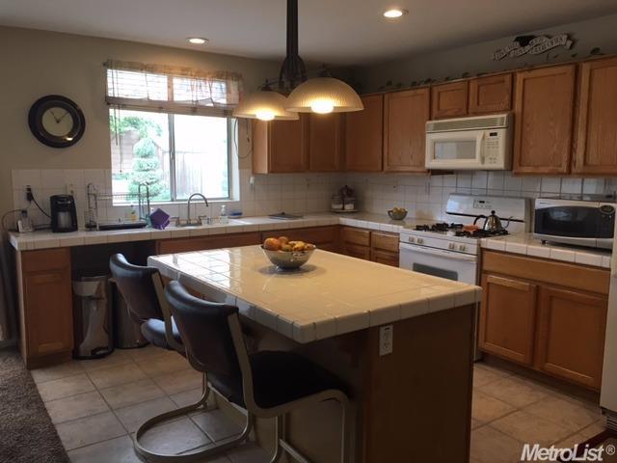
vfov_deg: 48.2
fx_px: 517
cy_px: 232
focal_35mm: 29
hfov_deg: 61.7
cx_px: 308
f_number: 2.2
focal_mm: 4.15
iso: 25
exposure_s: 1/30
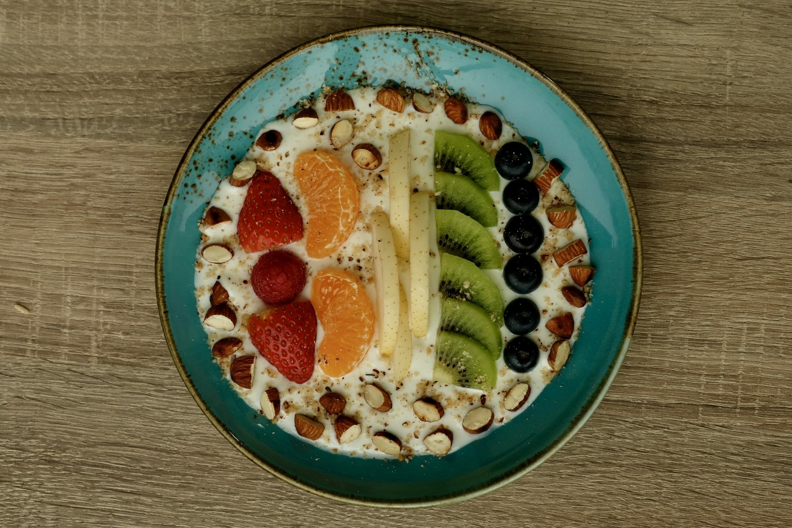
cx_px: 396
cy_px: 264
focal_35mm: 90
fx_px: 1980
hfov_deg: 22.6
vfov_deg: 15.2
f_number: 5.6
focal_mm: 60
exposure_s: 1/300
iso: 200
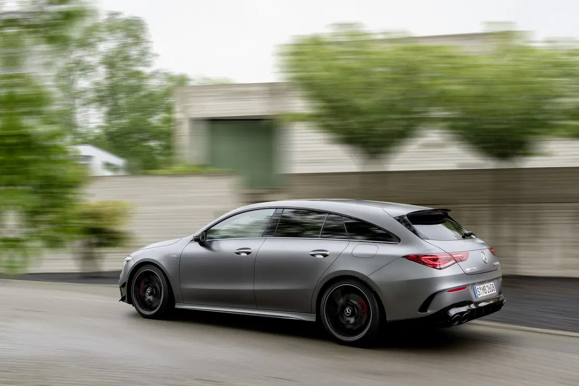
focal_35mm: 43
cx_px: 290
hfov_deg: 45.4
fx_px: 692
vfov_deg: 31.2
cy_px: 193
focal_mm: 36
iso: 100
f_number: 11
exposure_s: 1/6
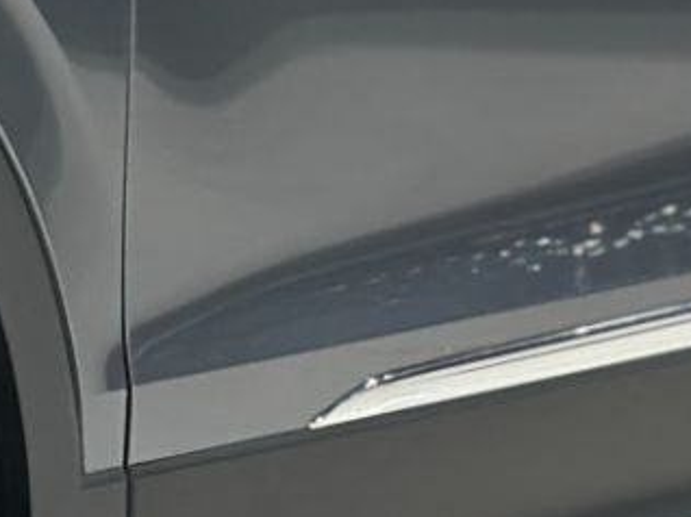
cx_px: -1058
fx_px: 5785
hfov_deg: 6.5
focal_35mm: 290
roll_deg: -0.6
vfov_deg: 5.1
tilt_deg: -9.1
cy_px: 24
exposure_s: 1/63
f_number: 1.78
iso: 125
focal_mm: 6.86
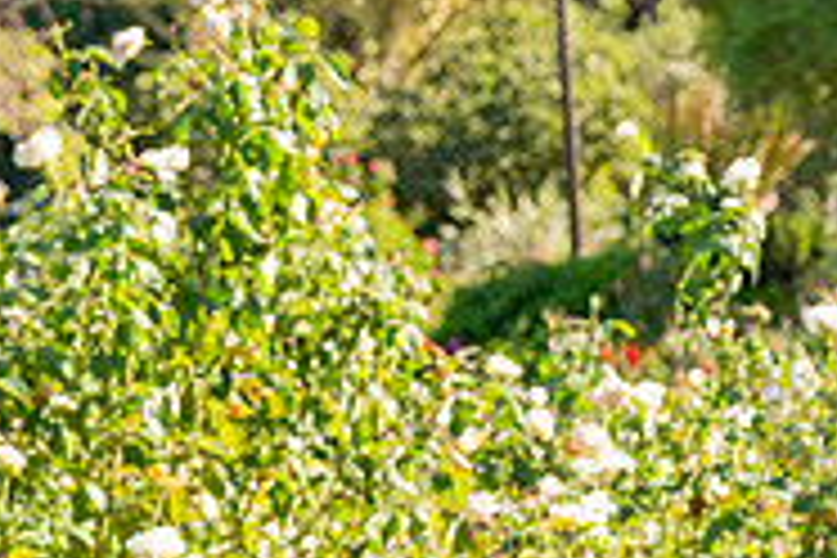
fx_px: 4347
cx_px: 1179
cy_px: 790
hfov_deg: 10.7
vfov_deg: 7.2
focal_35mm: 187
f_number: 5
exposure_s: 1/200
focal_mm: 60
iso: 200
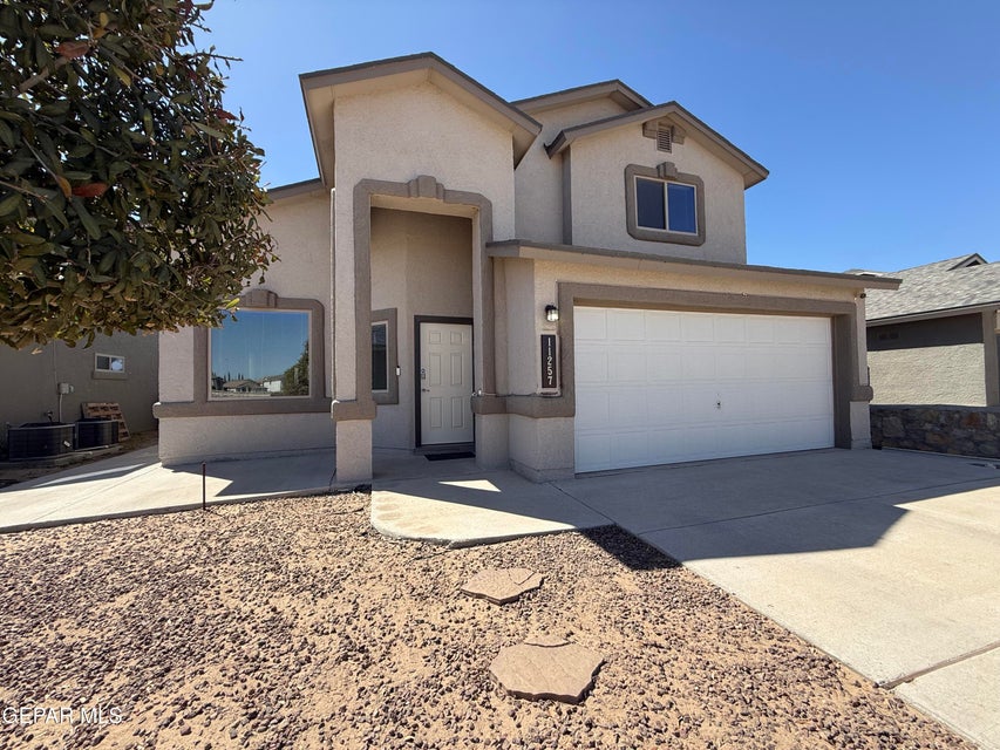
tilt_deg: +2.1
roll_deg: +1.3
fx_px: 404
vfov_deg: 85.7
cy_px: 375
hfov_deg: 102.1
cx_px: 500
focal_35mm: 14
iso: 50
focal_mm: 2.22
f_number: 2.2
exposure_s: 1/1050
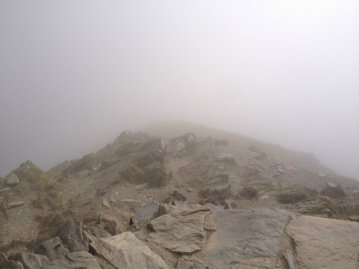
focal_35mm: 35
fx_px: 363
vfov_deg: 40.7
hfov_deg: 52.6
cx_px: 180
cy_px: 134
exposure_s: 1/4608
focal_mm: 4.28
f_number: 2.4
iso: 50
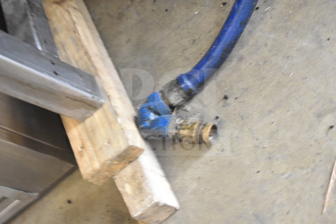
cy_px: 112
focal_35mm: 51
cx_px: 168
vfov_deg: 26.5
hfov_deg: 38.9
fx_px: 476
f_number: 4.5
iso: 2200
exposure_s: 1/50
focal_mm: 34
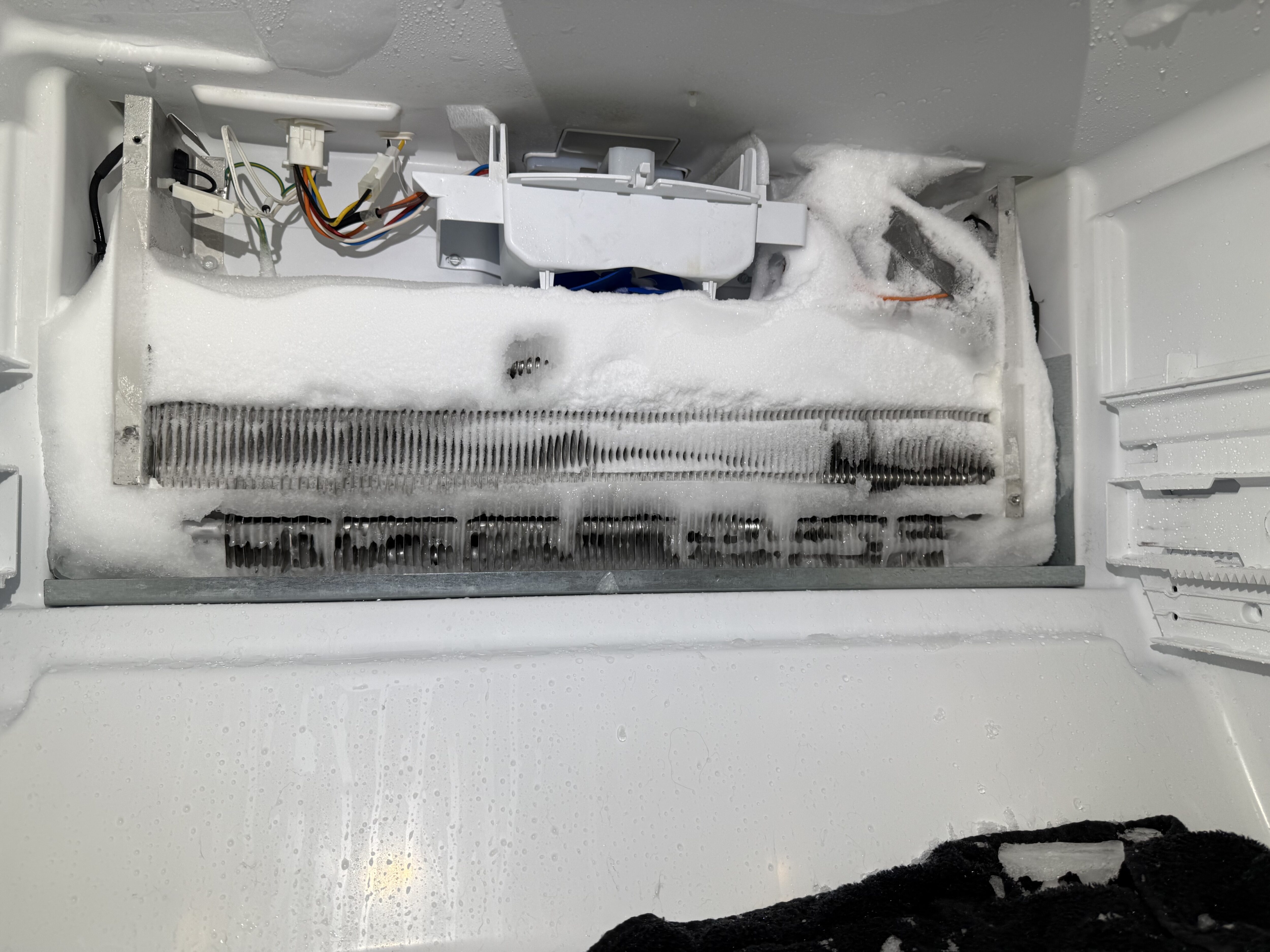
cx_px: 635
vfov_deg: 56.8
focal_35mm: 24
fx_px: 881
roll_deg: -0.7
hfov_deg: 71.6
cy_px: 476
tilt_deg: +1.9
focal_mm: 6.76
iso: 64
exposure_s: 1/120
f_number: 1.78
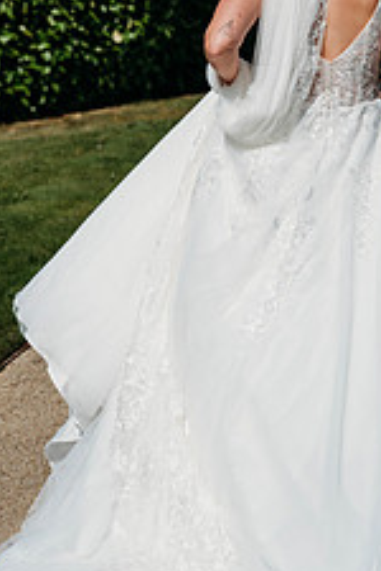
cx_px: 326
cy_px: 223
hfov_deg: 8.1
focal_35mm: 170
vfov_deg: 12.1
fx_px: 2699
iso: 100
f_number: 5
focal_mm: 85
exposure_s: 1/3200
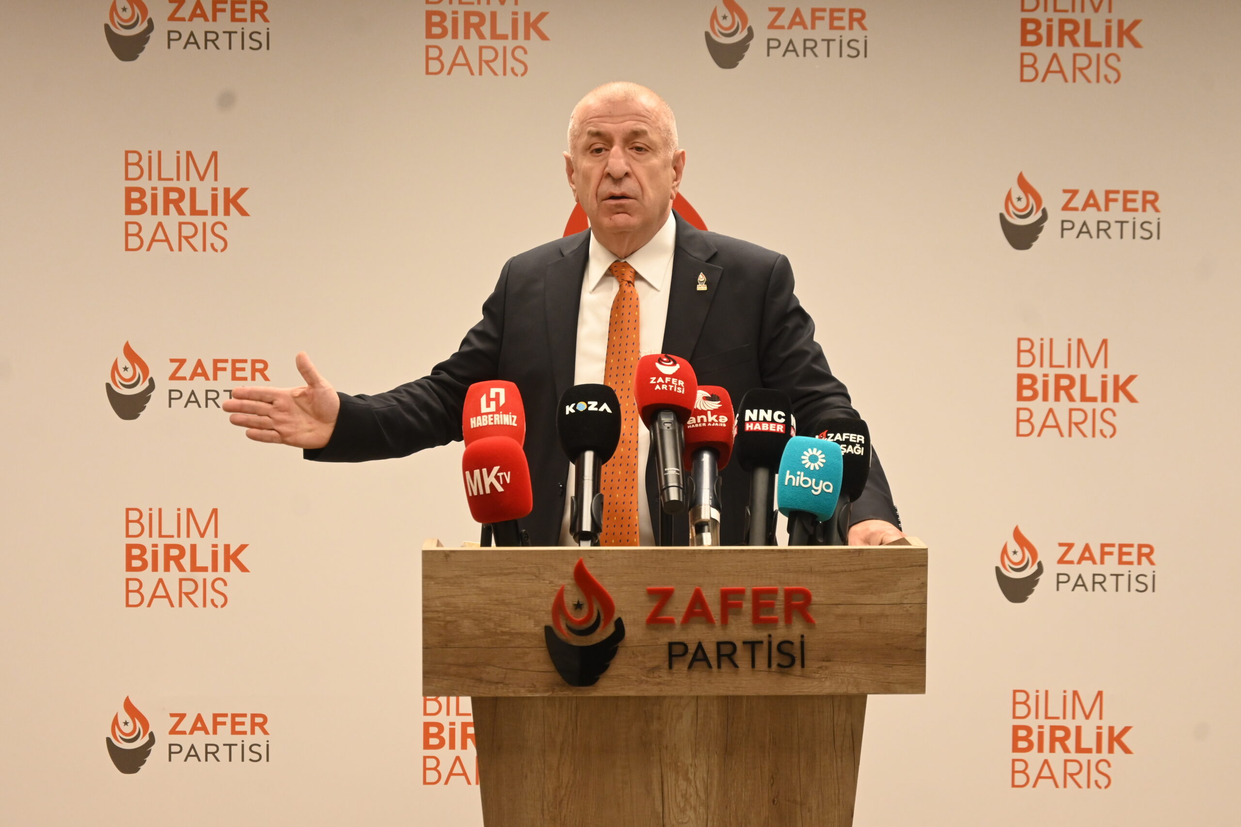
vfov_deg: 18.2
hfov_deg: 27.0
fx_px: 2585
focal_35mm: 75
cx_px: 620
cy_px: 414
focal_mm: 50
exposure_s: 1/125
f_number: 6.3
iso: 1250
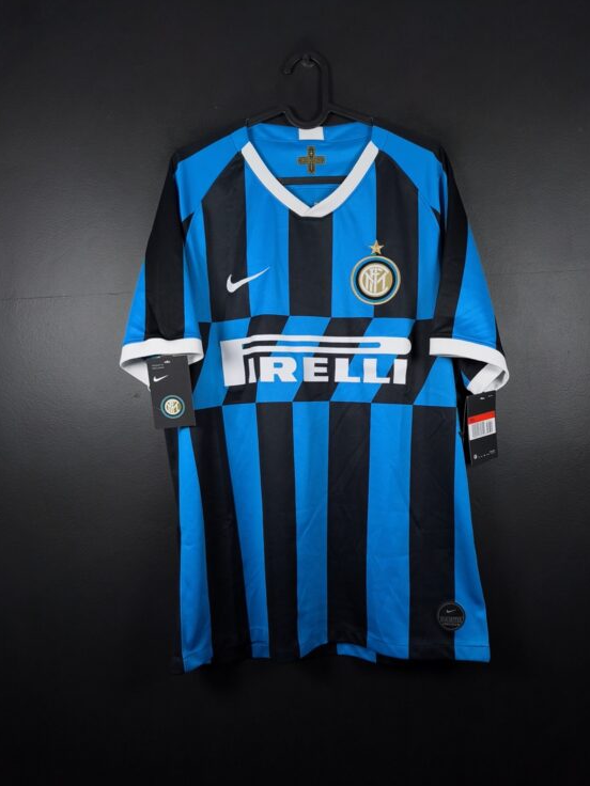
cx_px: 315
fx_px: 568
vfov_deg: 69.4
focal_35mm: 25
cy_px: 400
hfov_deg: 54.8
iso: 400
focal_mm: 6.57
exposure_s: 1/200
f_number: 1.6
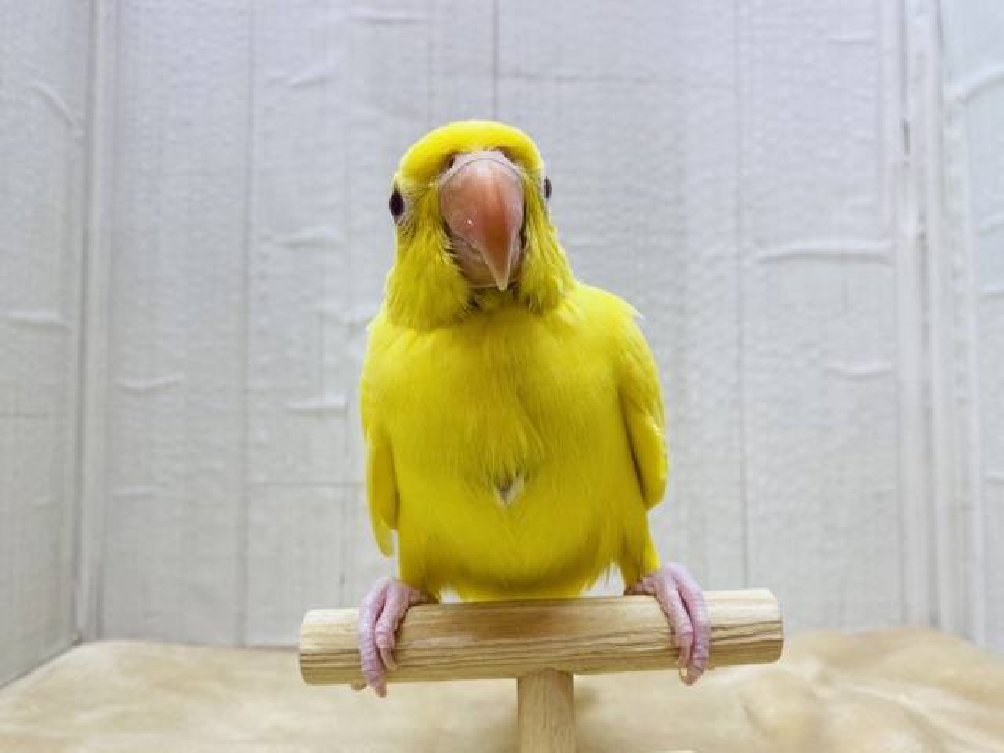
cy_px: 376
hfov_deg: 69.4
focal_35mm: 25
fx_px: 725
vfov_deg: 54.9
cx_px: 502
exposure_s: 1/100
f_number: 1.8
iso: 64
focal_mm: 4.25
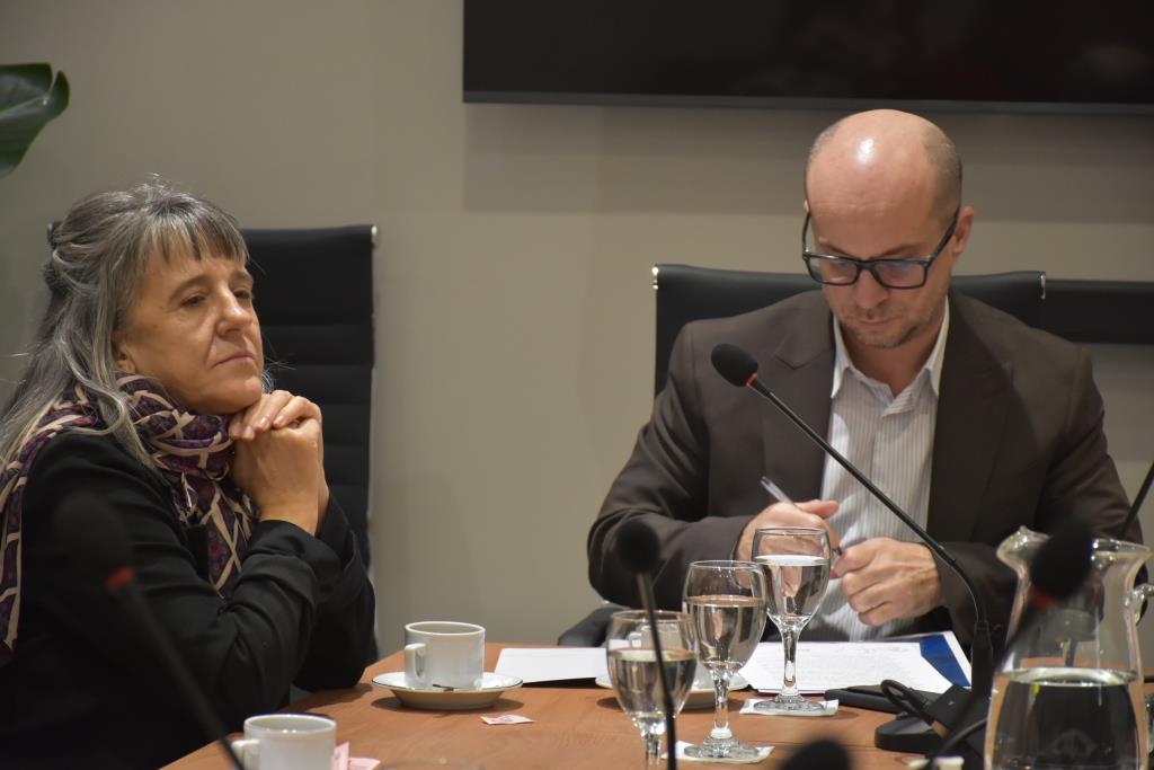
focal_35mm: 168
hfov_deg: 12.2
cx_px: 577
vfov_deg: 8.2
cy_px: 385
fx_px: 5386
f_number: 5.6
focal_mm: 112
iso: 1600
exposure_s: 1/50
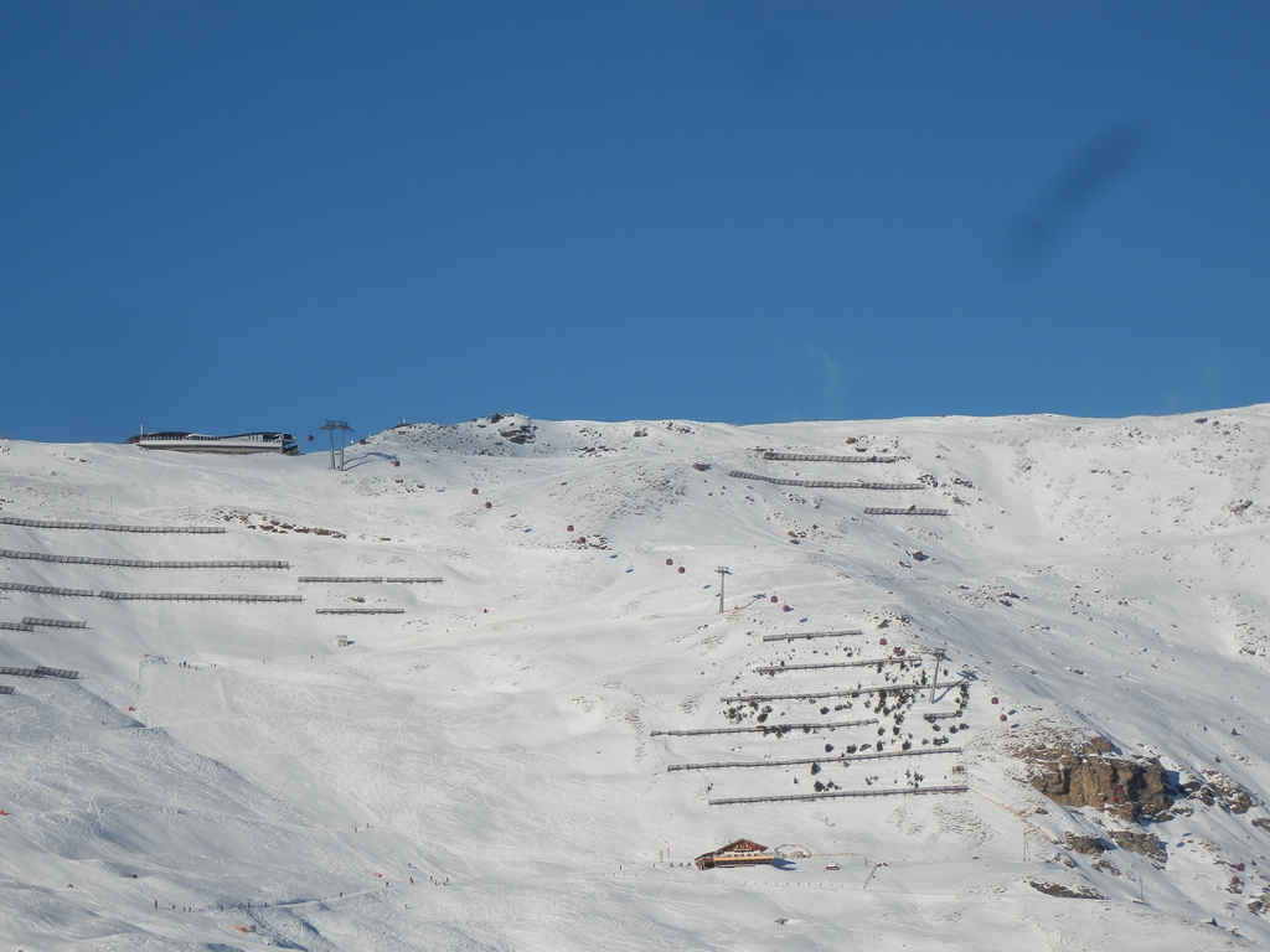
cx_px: 635
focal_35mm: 124
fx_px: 4549
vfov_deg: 12.0
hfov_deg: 15.9
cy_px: 476
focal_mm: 22.2
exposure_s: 1/1000
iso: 80
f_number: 5.3
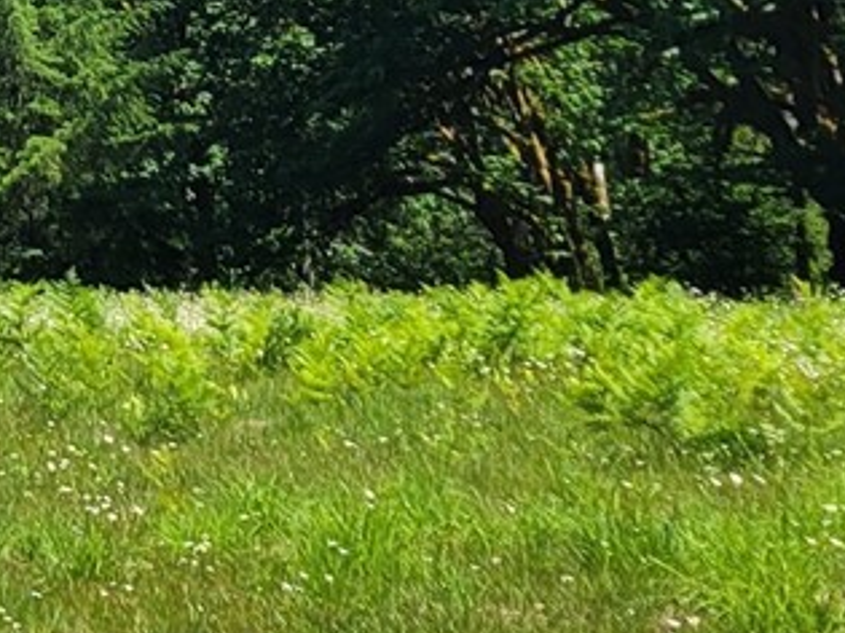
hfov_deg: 13.6
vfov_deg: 10.7
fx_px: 3221
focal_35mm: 132
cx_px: -614
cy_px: -418
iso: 40
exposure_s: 1/2175
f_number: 1.8
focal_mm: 5.4
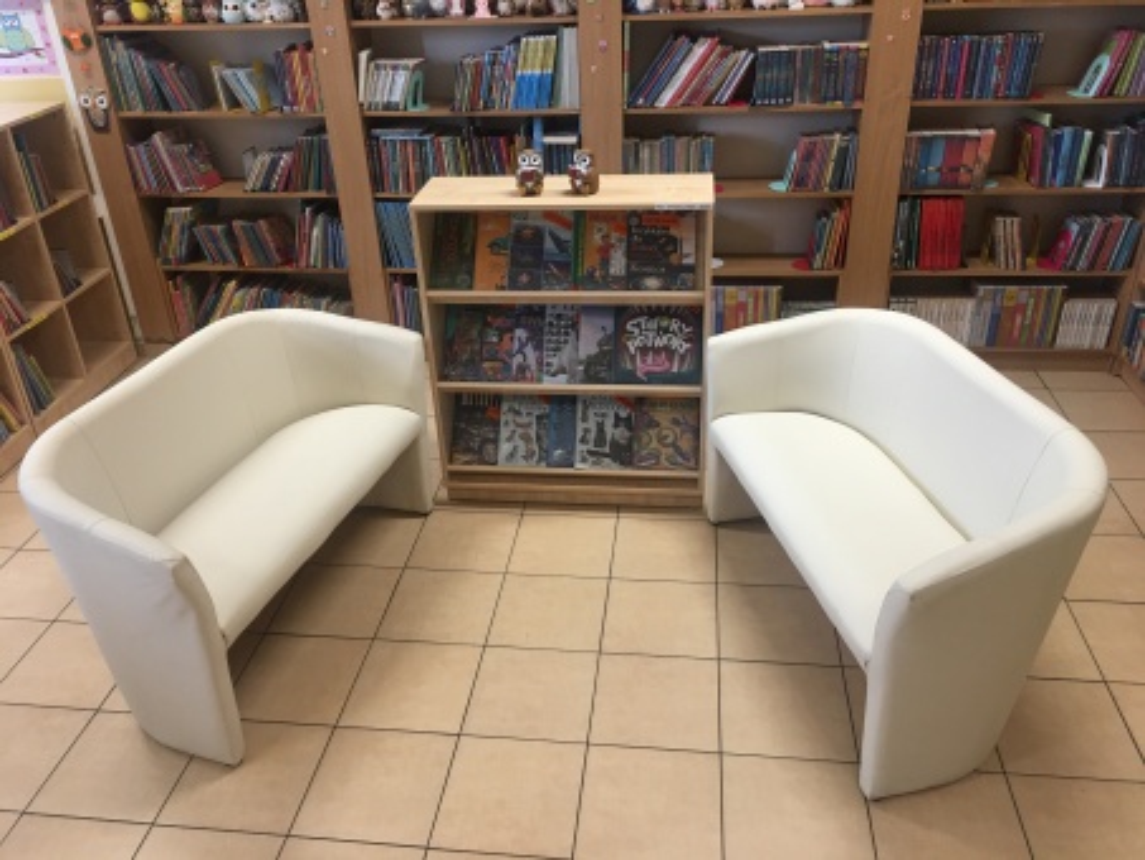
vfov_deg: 48.2
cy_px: 430
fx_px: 959
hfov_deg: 61.6
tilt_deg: -29.6
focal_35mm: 29
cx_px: 572
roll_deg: +2.7
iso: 40
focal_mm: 4.15
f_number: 2.2
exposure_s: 1/17
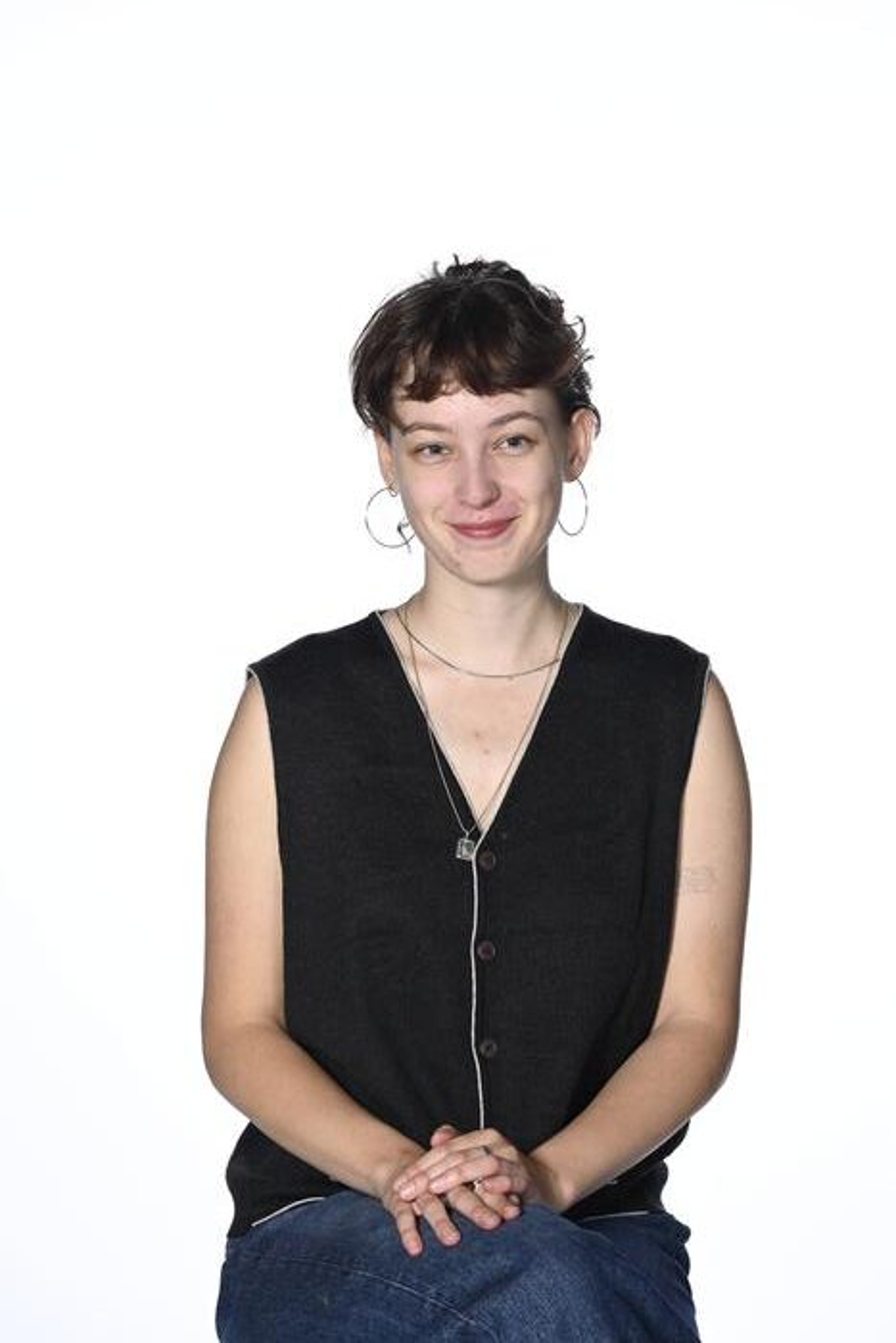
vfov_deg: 17.1
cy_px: 672
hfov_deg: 11.4
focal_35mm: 120
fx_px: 4477
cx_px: 448
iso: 200
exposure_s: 1/125
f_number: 9
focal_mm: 120
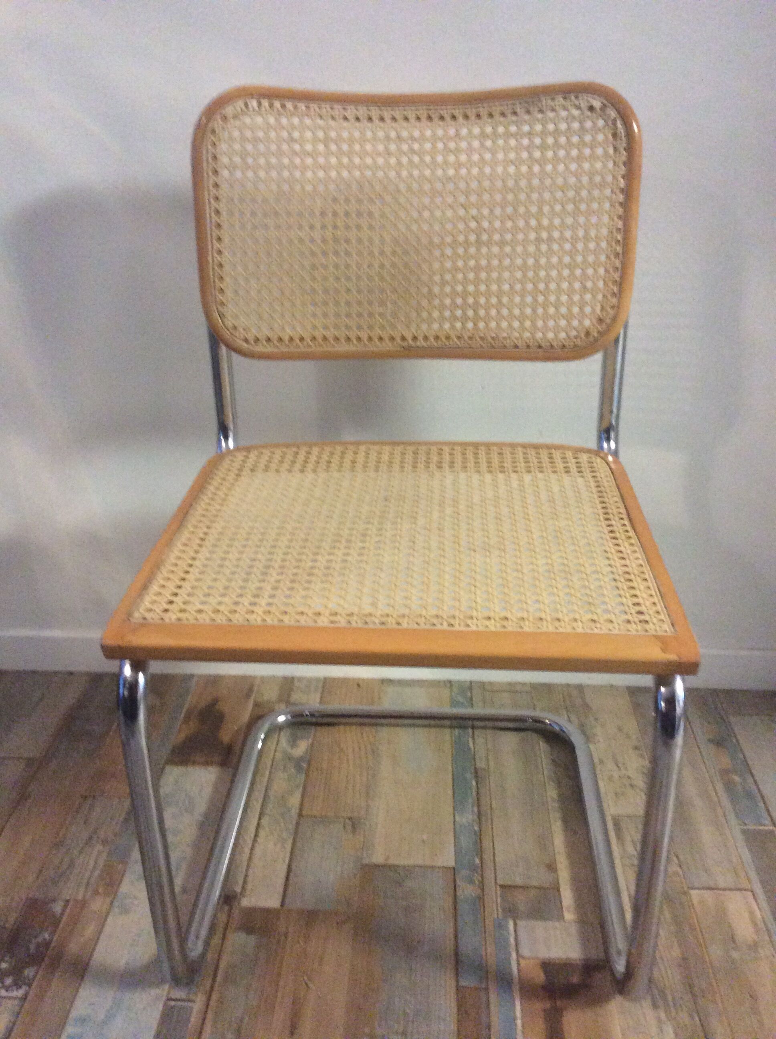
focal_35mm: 32
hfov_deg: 44.1
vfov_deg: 56.9
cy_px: 520
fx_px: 959
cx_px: 388
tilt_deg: -25.7
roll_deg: +0.3
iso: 320
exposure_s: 1/17
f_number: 2.4
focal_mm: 3.3
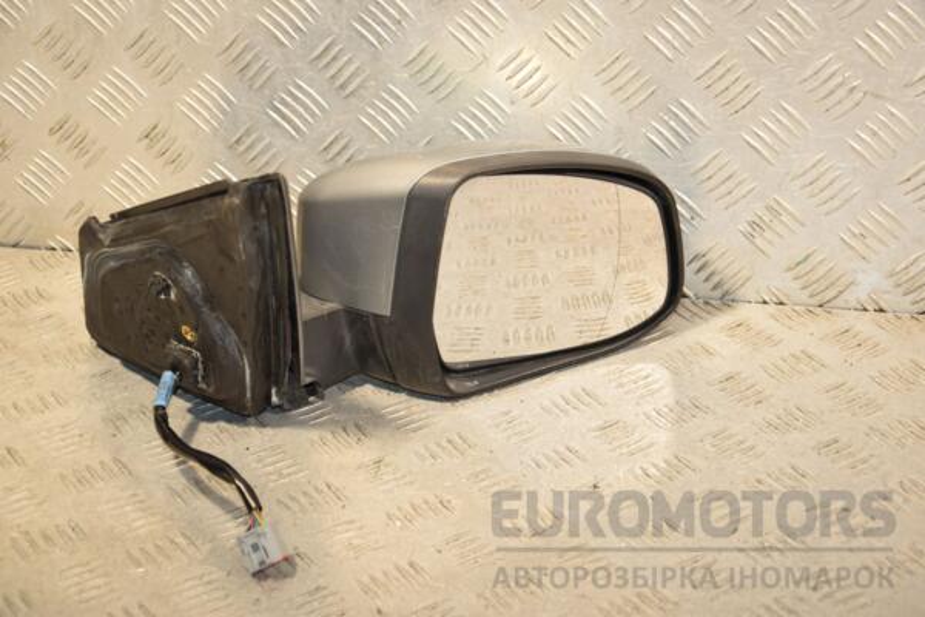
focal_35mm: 75
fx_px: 1927
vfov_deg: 18.2
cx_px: 462
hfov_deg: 27.0
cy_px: 308
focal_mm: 50
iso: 800
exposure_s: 1/200
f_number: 5
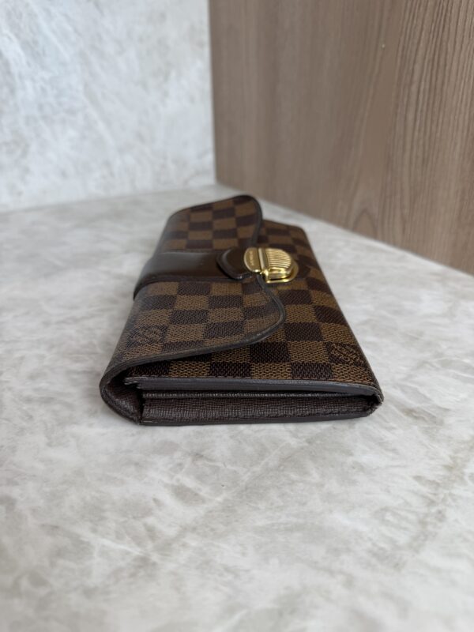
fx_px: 438
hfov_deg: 56.8
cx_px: 237
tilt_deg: -27.0
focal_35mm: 24
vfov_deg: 71.6
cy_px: 316
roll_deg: +1.1
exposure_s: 1/120
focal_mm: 6.76
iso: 80
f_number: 1.78
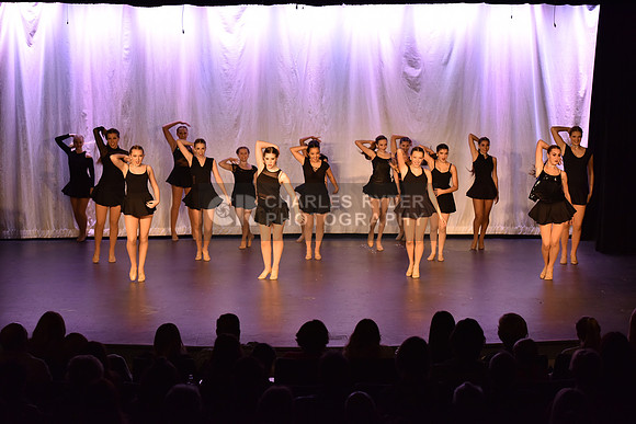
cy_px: 212
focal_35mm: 90
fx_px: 1590
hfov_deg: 22.6
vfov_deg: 15.2
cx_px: 318
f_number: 4
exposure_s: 1/320
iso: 2000
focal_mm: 90
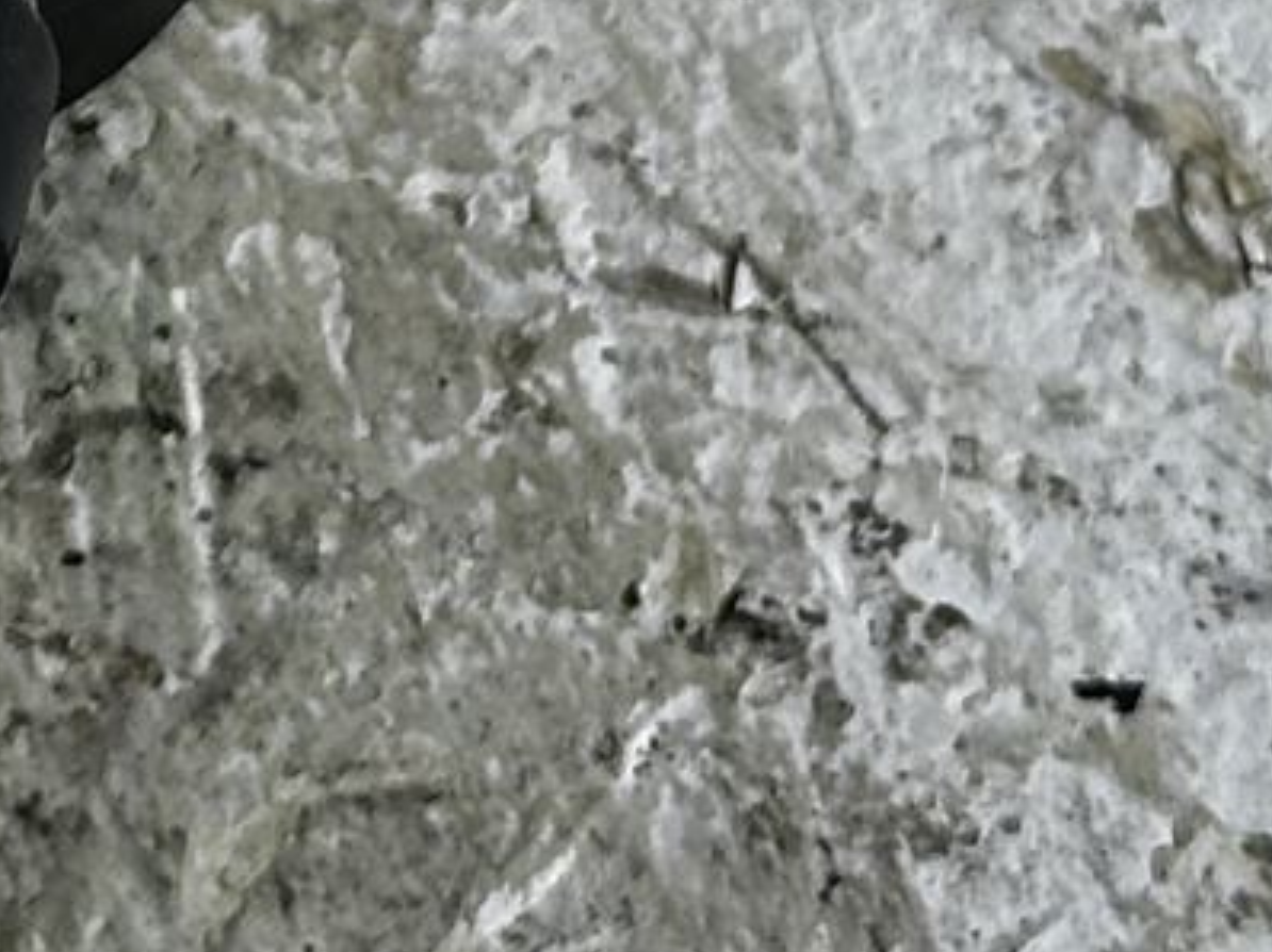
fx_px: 9071
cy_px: -1246
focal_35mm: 247
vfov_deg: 5.8
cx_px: -83
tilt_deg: -52.4
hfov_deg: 8.0
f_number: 1.78
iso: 80
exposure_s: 1/100
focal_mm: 6.86
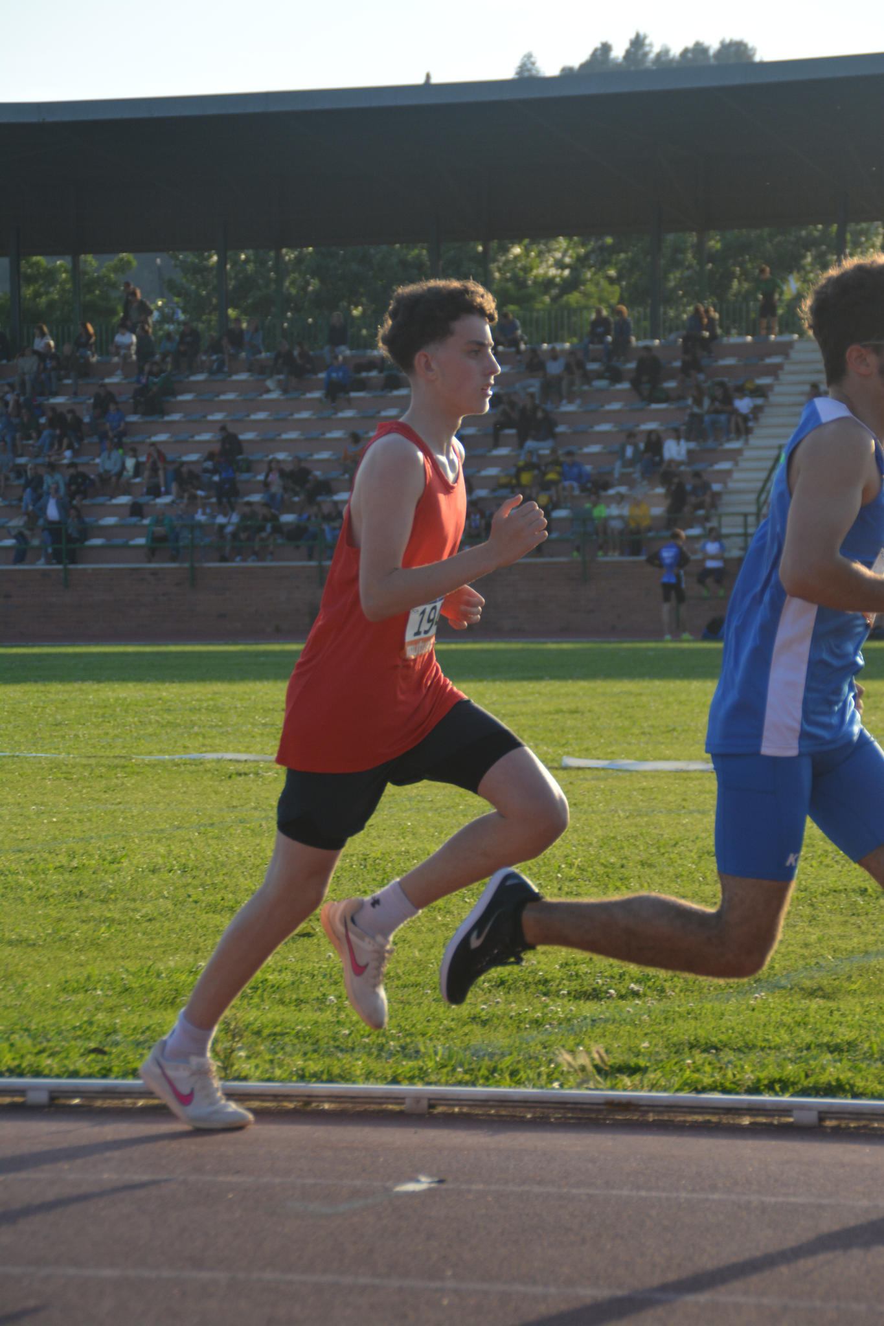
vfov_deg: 14.4
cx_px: 442
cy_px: 663
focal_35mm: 142
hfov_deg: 9.6
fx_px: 5249
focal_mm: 95
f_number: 5.6
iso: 450
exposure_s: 1/1000
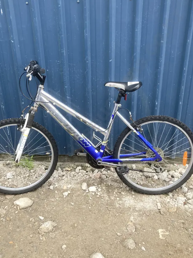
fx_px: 253
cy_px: 137
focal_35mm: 34
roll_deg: +2.1
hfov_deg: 41.7
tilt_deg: -26.1
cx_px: 86
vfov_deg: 53.9
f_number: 1.8
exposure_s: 1/121
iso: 32
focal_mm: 3.99
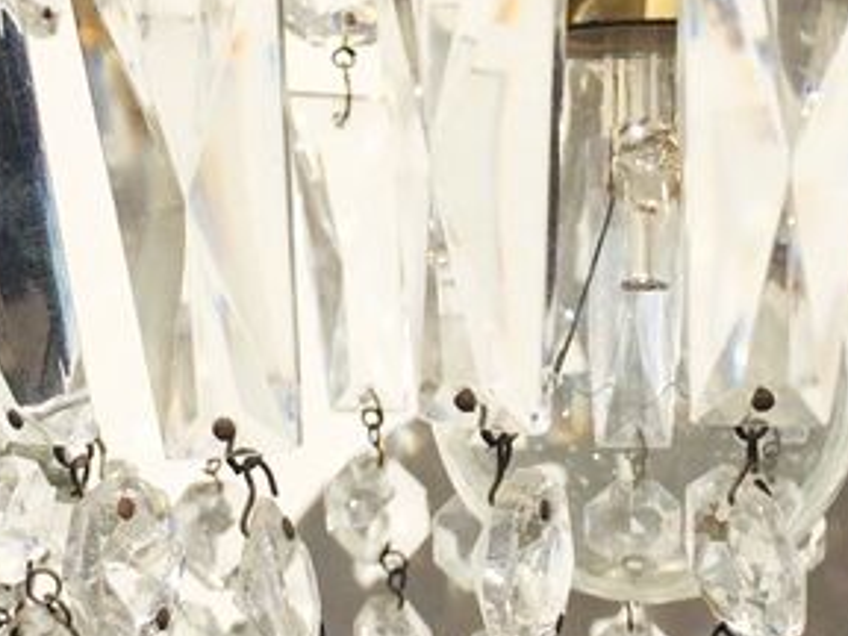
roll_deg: +0.3
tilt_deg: +4.1
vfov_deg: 14.3
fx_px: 2523
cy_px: 106
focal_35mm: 103
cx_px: 518
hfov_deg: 19.1
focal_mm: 4.15
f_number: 2.2
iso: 32
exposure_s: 1/5882
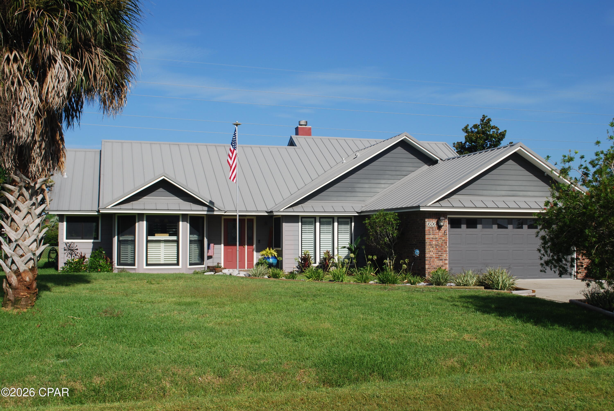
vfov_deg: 34.3
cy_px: 206
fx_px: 666
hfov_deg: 49.5
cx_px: 307
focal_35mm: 39
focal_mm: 26
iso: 100
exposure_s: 1/250
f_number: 8
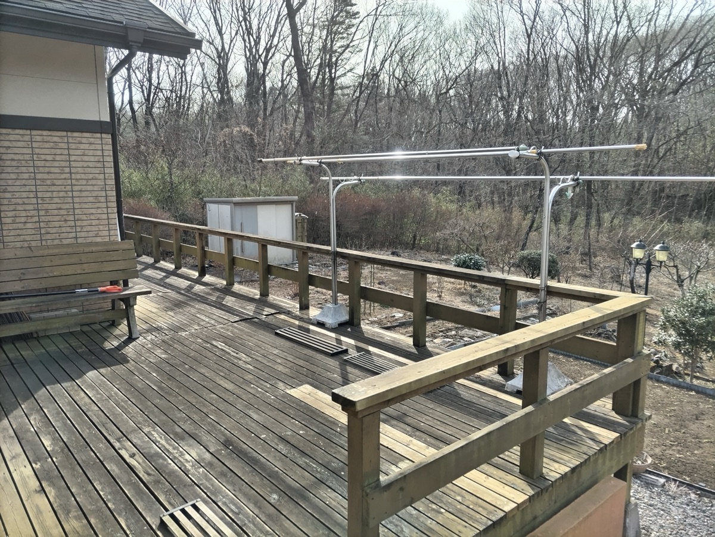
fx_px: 537
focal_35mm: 26
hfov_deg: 67.3
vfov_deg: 53.1
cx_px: 358
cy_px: 268
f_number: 1.79
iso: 50
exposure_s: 1/115
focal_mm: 4.8
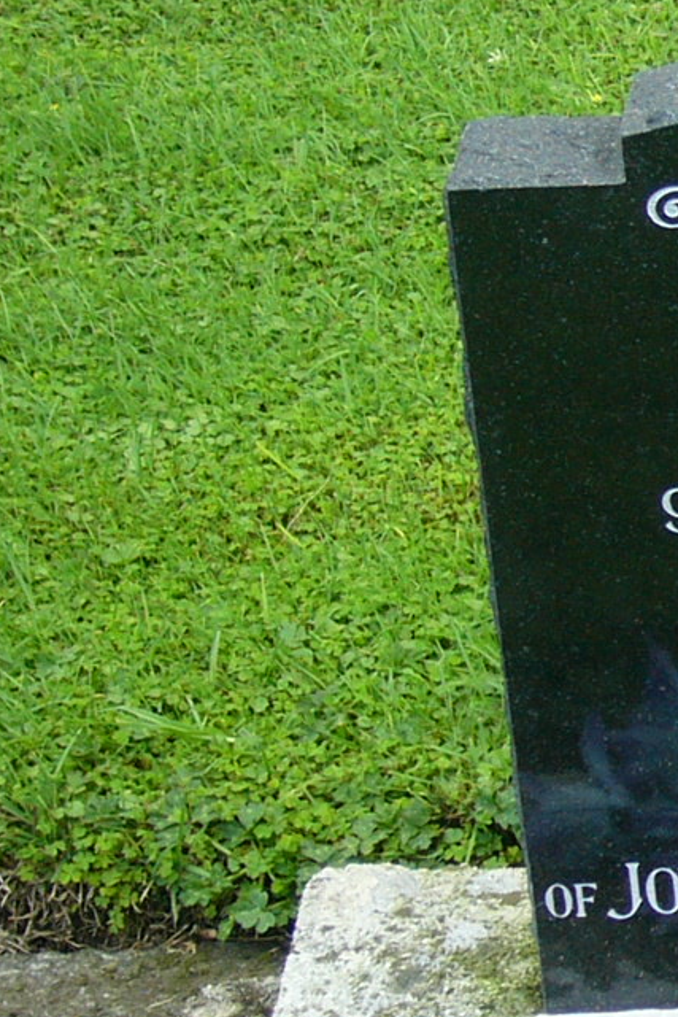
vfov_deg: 13.2
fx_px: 4404
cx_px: 1253
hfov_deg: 8.4
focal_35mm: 156
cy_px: 545
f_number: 3.7
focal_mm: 10
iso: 100
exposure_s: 1/60
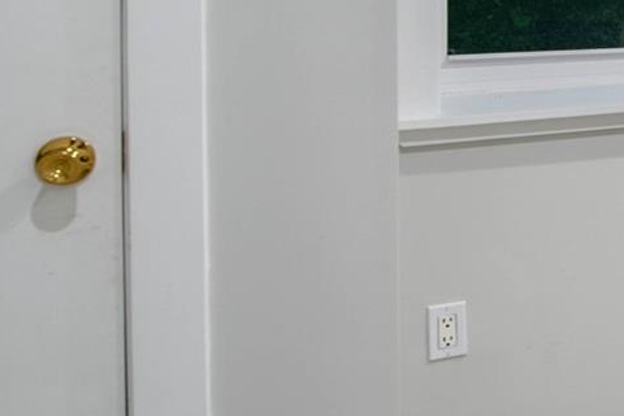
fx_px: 1109
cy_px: -57
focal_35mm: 64
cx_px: 1117
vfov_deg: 20.2
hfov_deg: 21.2
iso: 320
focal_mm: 15
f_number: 7.1
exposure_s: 1/50
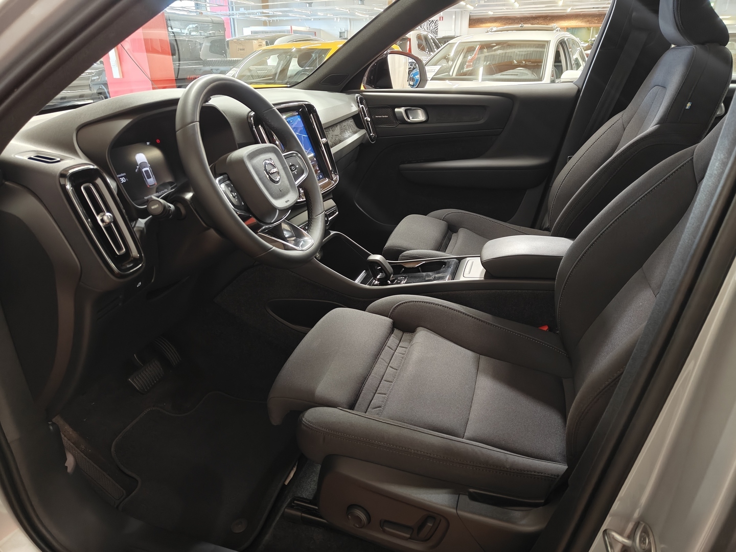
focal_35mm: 24
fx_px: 510
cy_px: 276
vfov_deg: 56.8
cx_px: 368
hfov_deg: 71.6
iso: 160
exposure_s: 1/33
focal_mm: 5.59
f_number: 1.8
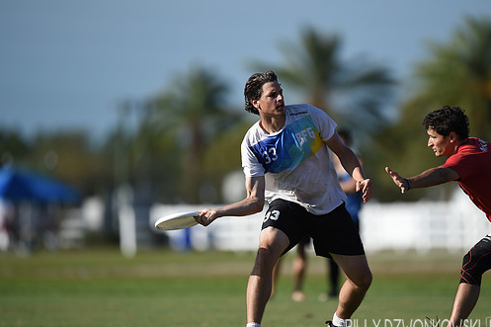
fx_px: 6367
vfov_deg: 2.9
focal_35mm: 467
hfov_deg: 4.4
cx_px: 275
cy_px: 177
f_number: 2.8
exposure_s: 1/2500
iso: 100
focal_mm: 400
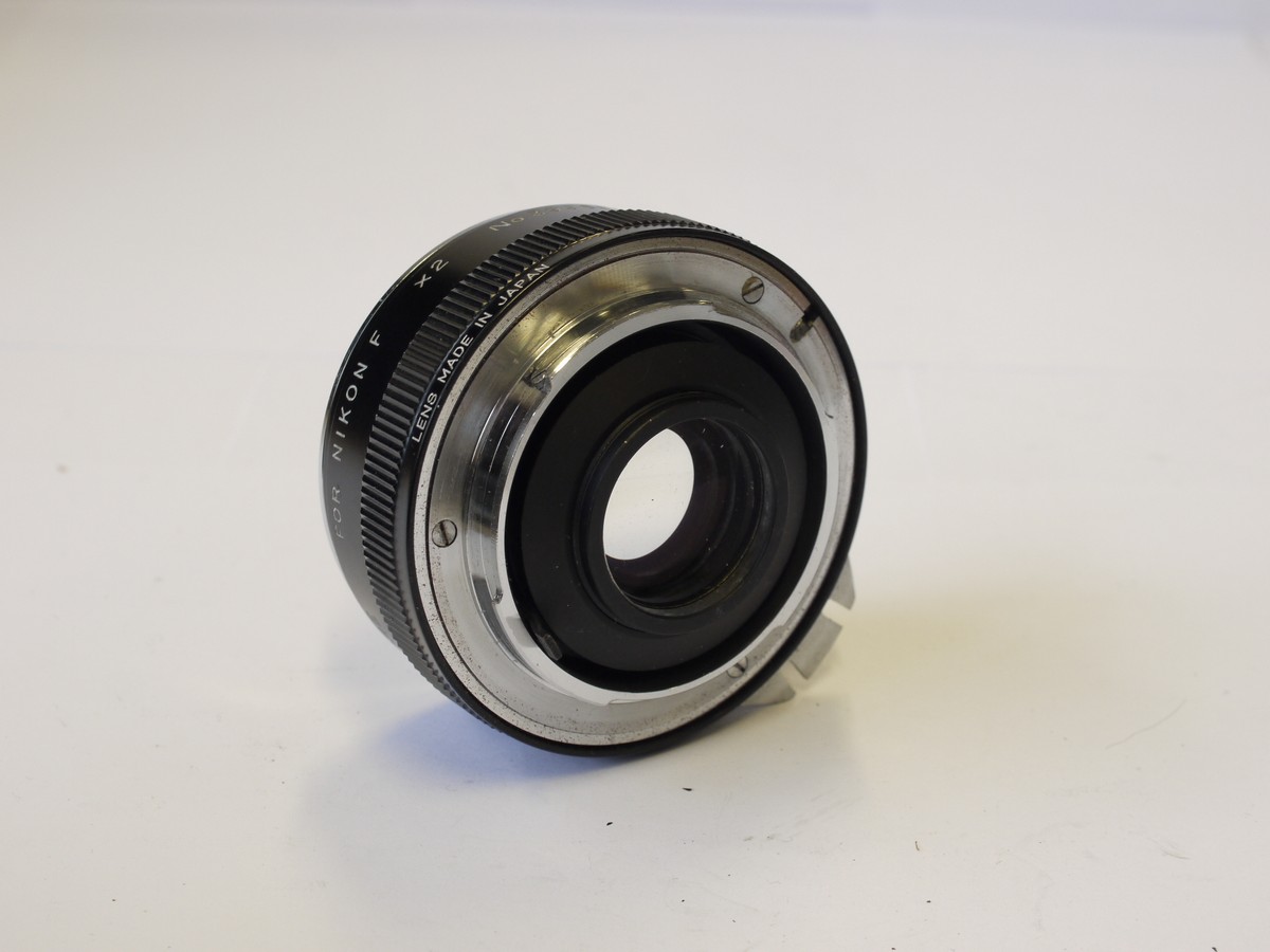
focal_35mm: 60
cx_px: 635
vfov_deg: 24.4
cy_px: 476
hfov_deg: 32.2
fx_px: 2201
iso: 400
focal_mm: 30
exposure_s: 1/40
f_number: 8
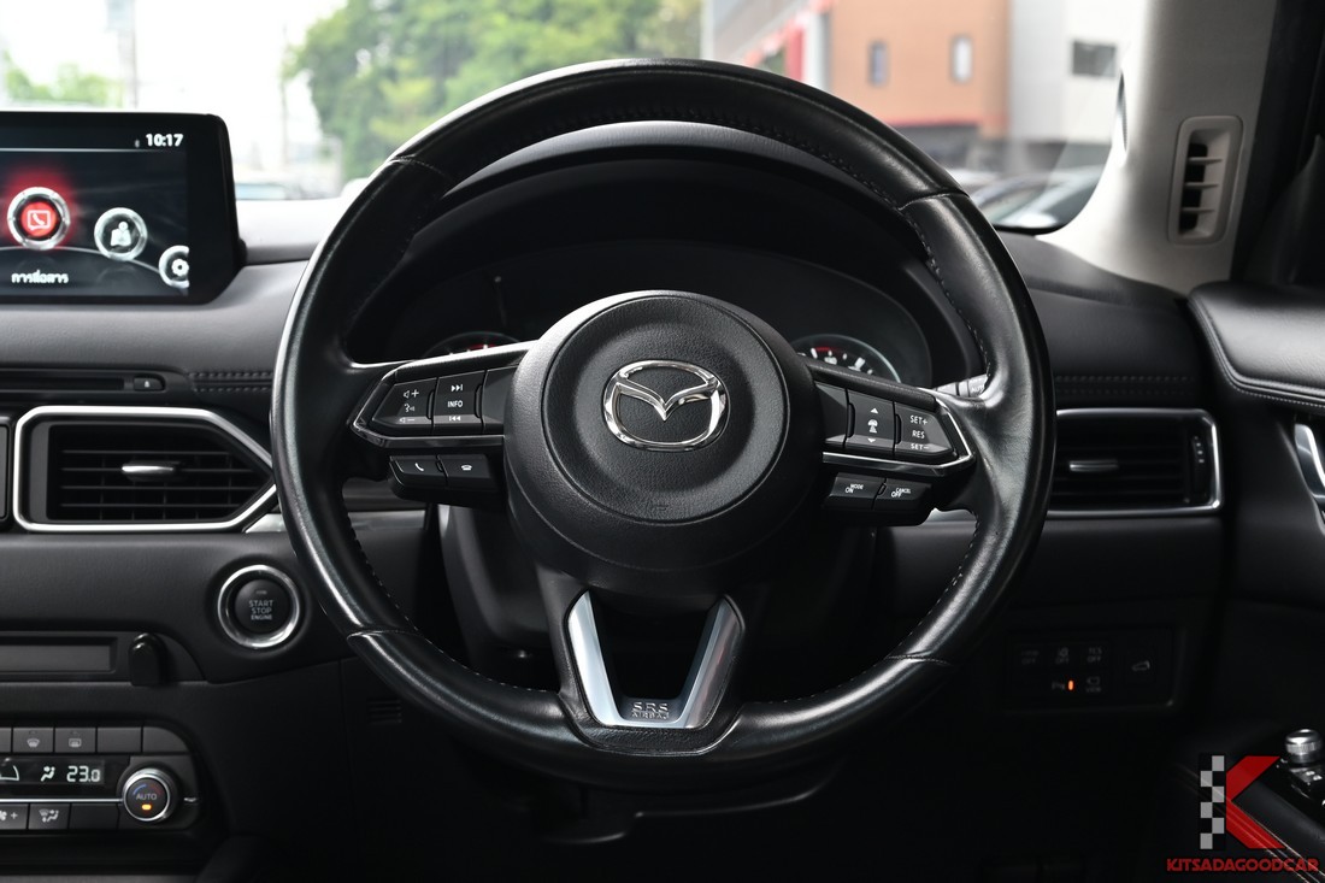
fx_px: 1913
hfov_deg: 38.2
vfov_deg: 26.0
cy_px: 442
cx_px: 662
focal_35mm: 52
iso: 400
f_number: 5.6
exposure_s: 1/45
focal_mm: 35
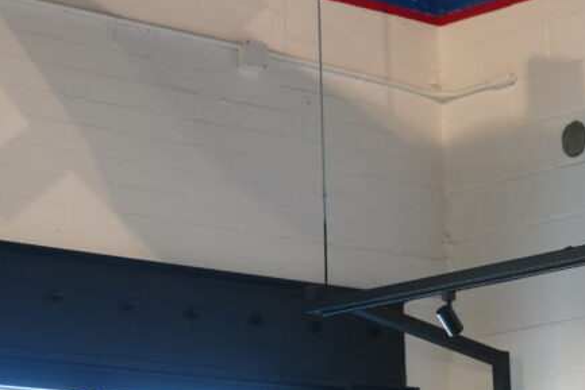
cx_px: 530
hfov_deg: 15.0
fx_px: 2194
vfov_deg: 10.0
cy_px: -124
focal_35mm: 135
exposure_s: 1/640
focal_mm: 50
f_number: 2
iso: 1600
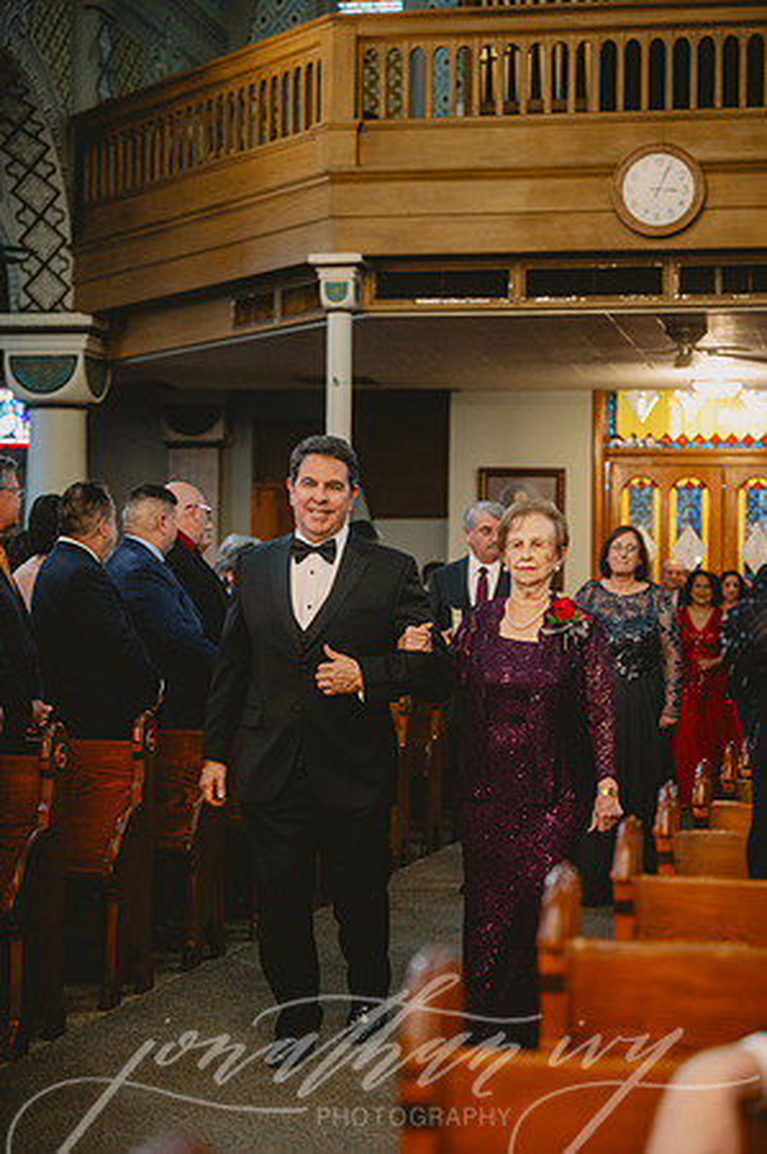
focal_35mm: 70
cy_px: 577
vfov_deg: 28.9
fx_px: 2242
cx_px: 384
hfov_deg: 19.4
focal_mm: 70
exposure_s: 1/250
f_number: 2.8
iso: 2000
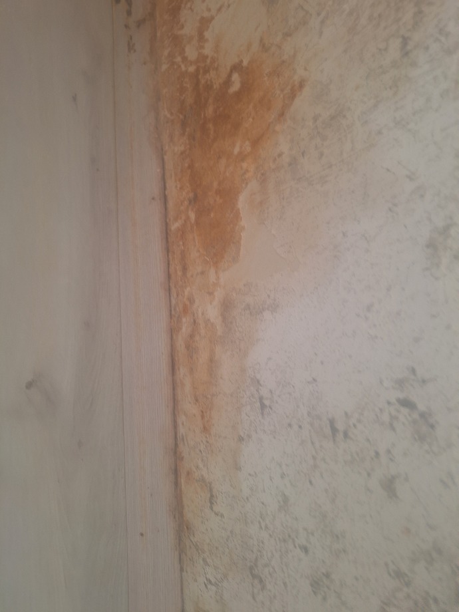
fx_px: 407
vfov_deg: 73.9
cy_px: 306
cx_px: 230
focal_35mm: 23
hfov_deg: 58.9
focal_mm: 5.54
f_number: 1.8
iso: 125
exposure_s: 1/50
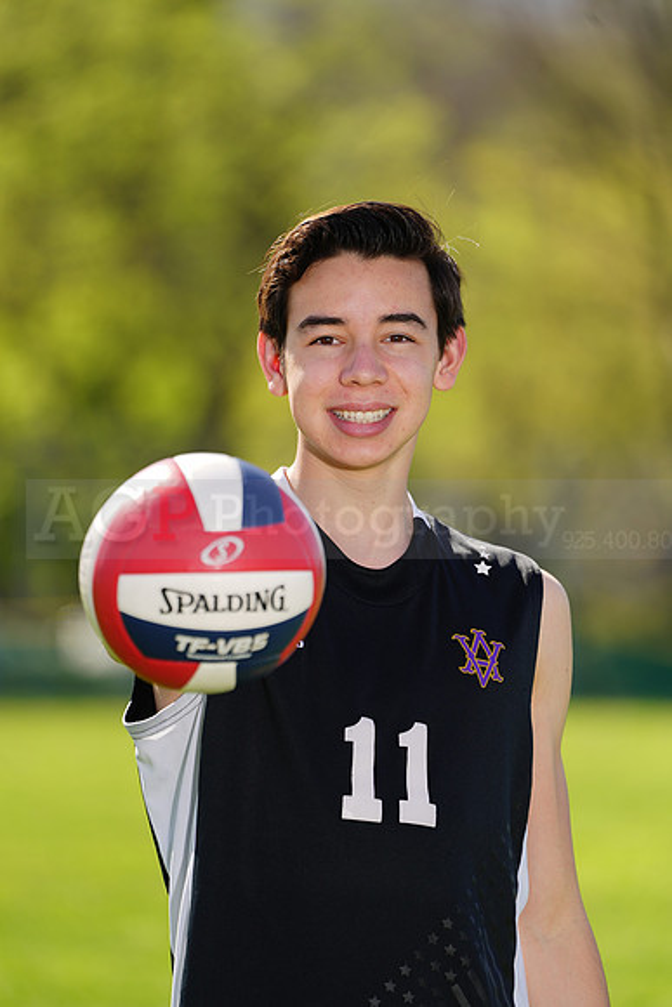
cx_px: 336
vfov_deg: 5.2
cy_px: 504
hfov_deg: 3.4
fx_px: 11192
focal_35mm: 400
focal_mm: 400
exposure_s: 1/200
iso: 64
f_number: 6.3
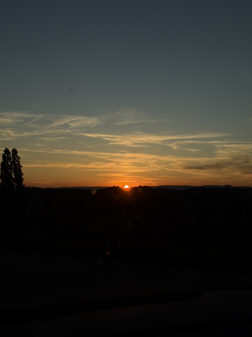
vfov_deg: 39.7
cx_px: 126
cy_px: 168
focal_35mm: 48
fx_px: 466
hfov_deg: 30.3
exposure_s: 1/9901
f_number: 1.78
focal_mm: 6.76
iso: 80
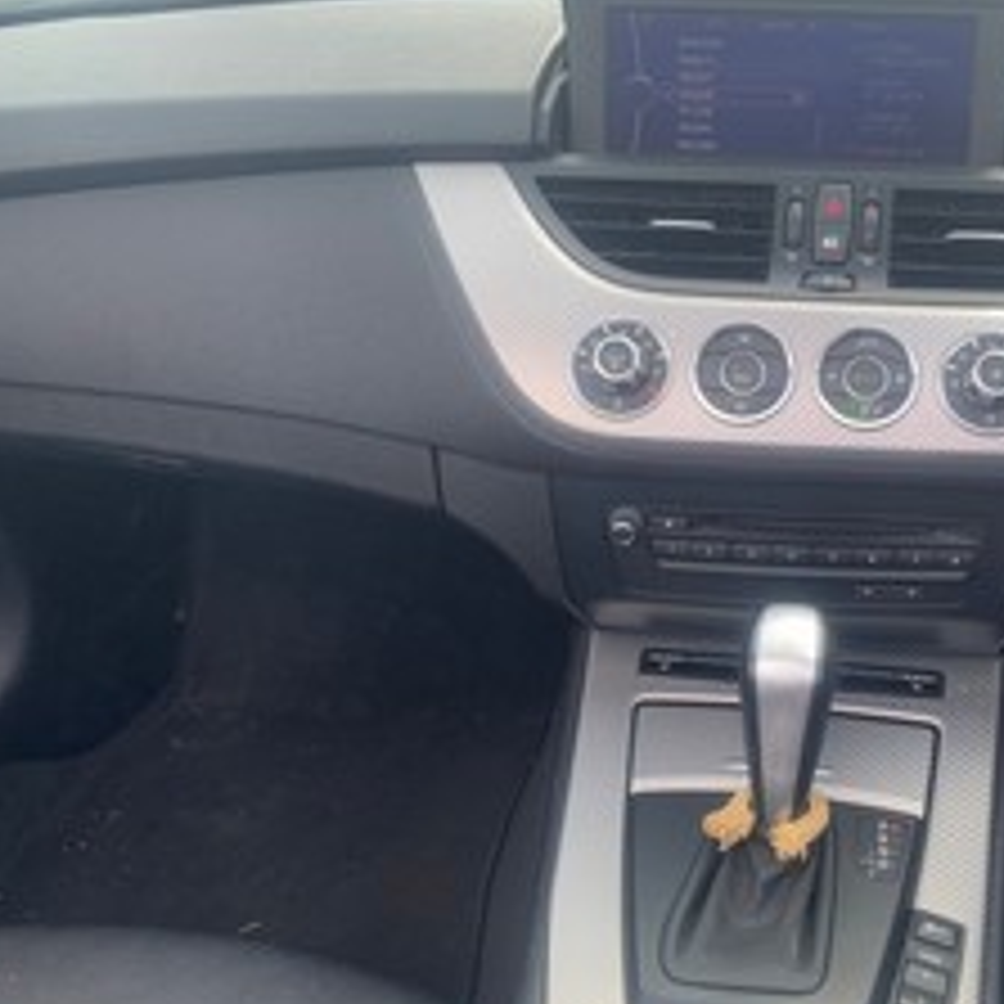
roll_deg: -0.3
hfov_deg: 44.7
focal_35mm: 36
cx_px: 738
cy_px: 504
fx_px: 1181
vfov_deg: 46.0
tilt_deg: -23.1
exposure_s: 1/211
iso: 25
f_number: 1.8
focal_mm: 4.25
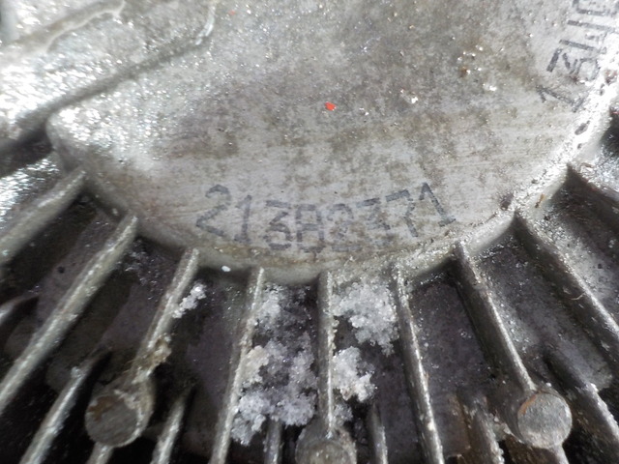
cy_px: 232
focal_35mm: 30
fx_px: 536
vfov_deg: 46.8
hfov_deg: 60.0
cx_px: 310
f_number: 3.3
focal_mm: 4.1
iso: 400
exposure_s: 1/13
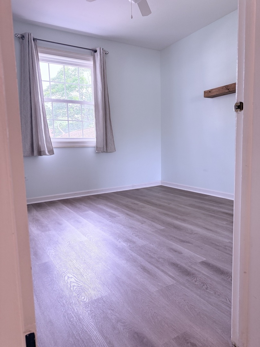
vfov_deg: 71.6
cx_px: 130
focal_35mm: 24
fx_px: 240
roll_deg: +1.4
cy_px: 174
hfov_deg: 56.8
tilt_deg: -4.9
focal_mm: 6.76
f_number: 1.78
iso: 200
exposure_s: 1/138
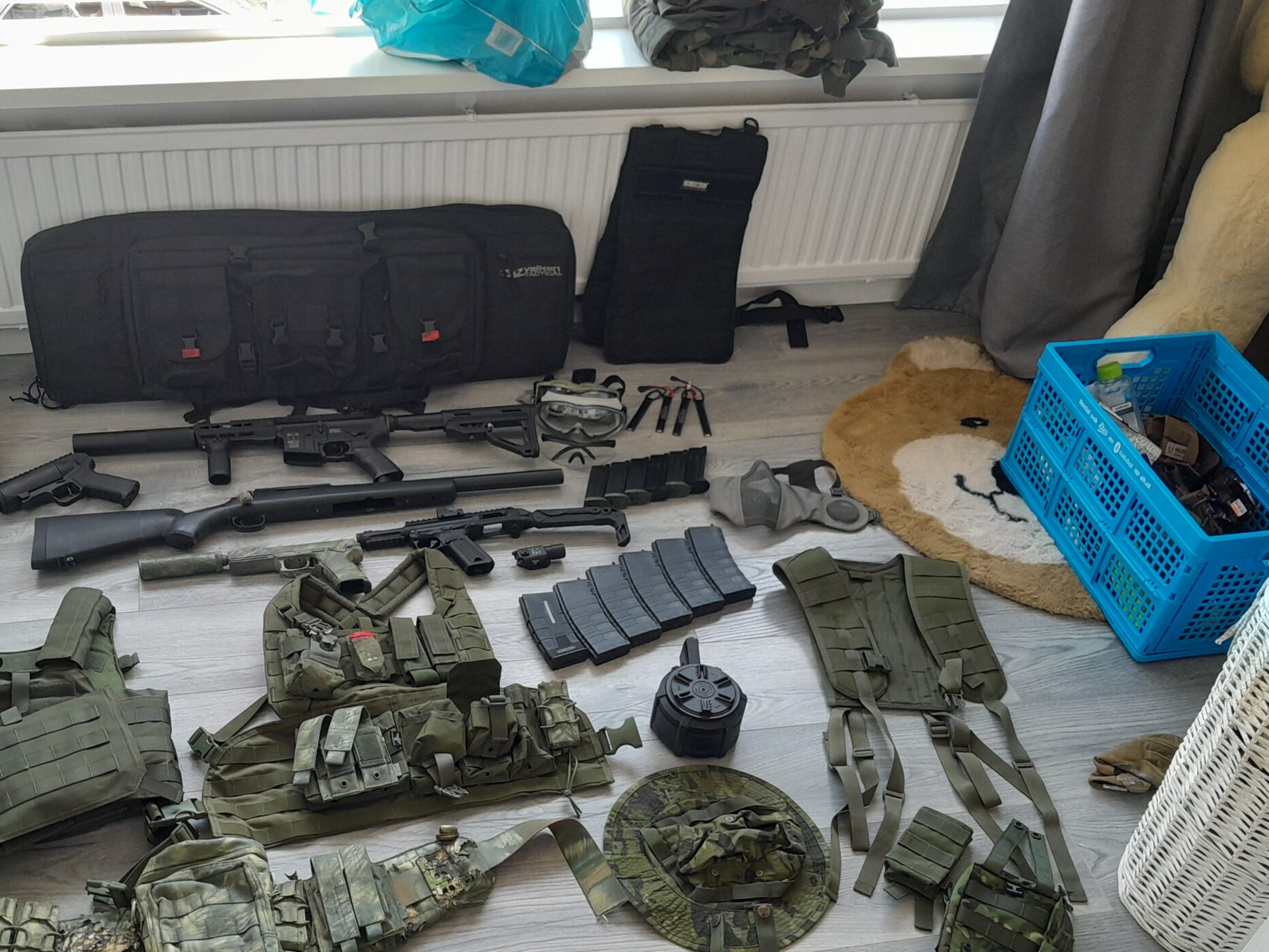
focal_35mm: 37
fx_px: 1356
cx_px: 452
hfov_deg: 49.5
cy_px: 588
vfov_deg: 38.4
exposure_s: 1/50
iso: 160
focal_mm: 4
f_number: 1.8
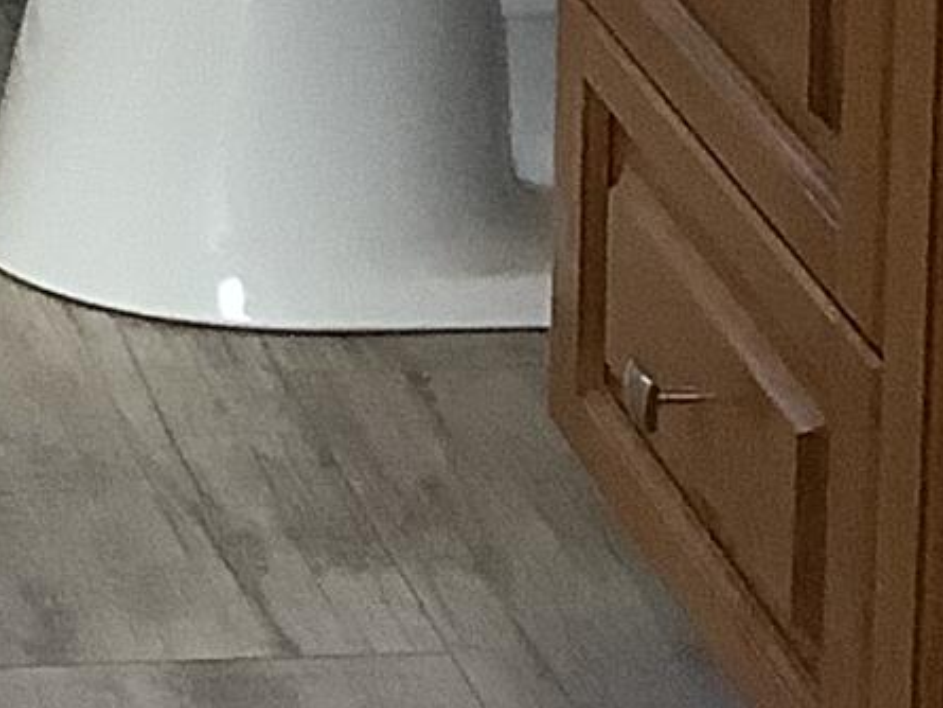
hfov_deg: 9.0
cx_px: -879
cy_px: -1179
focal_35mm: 209
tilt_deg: -10.3
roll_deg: -0.8
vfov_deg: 6.6
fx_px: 5695
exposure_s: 1/60
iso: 125
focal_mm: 3.3
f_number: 2.4
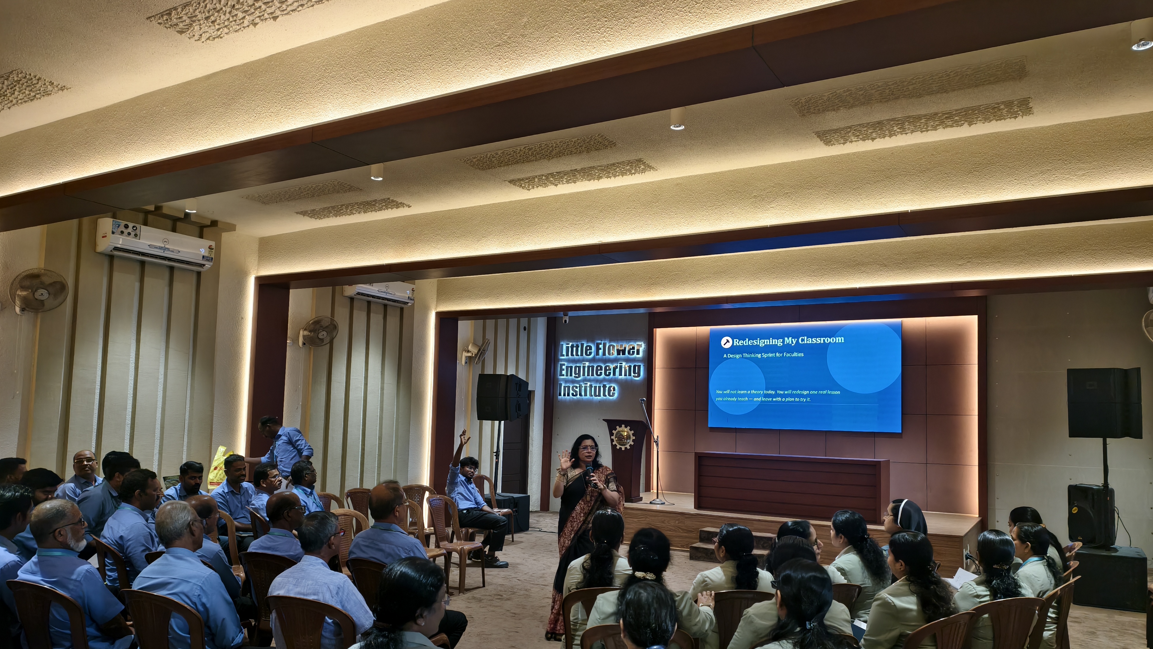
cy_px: 371
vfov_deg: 44.3
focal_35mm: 26
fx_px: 795
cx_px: 588
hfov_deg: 71.9
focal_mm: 6.54
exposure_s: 1/100
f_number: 1.57
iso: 215
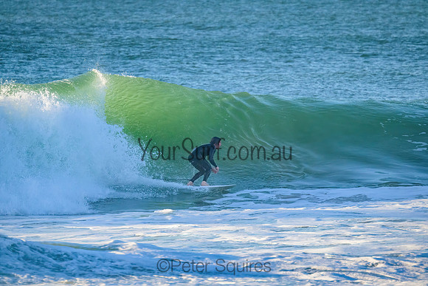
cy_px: 143
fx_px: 7491
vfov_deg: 2.2
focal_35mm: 630
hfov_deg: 3.3
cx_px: 214
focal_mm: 630
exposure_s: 1/1600
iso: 3200
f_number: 11
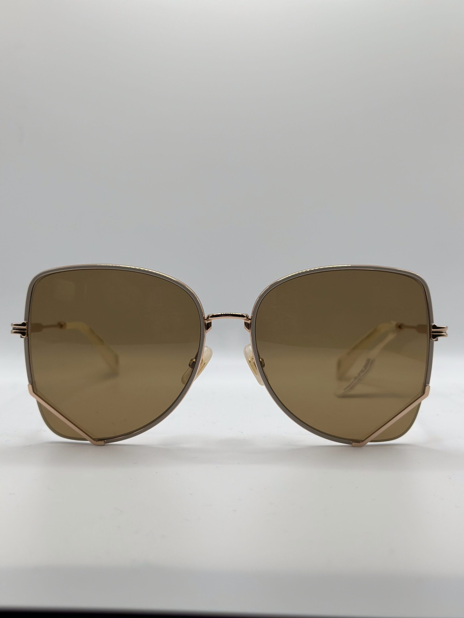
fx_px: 858
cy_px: 309
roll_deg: -0.9
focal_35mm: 48
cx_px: 232
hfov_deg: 30.3
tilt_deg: -11.3
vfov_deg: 39.7
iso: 80
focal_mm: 6.86
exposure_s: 1/791
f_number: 1.78
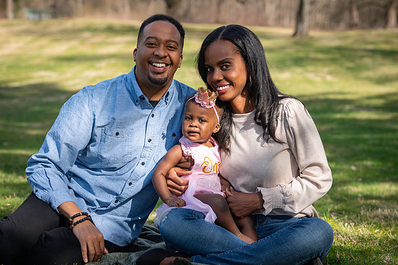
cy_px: 125
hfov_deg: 24.9
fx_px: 902
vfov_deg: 16.7
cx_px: 206
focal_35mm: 82
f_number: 4
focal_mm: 70
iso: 250
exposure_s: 1/1250
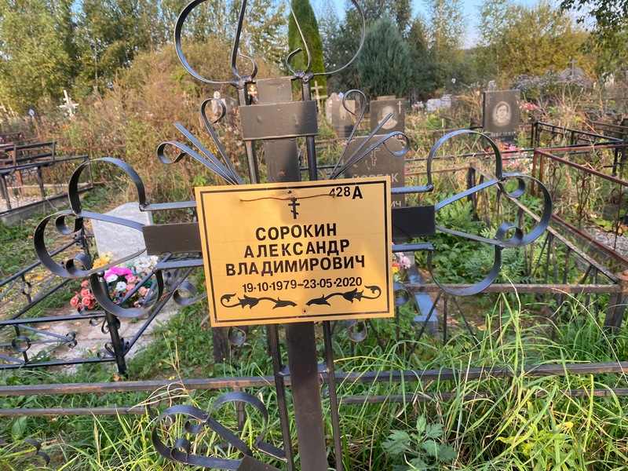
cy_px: 236
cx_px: 314
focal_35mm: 26
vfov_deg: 53.1
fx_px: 472
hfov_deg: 67.3
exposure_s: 1/176
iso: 32
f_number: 1.8
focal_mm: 4.25
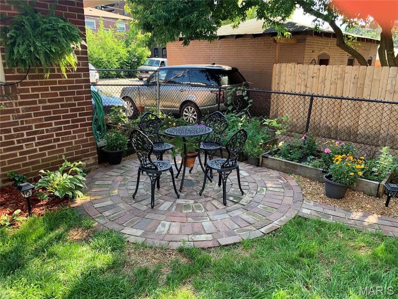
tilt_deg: -17.0
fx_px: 299
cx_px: 199
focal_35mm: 26
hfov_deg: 67.3
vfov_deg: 53.1
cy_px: 150
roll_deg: +1.3
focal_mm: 4.25
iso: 25
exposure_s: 1/122
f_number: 1.8
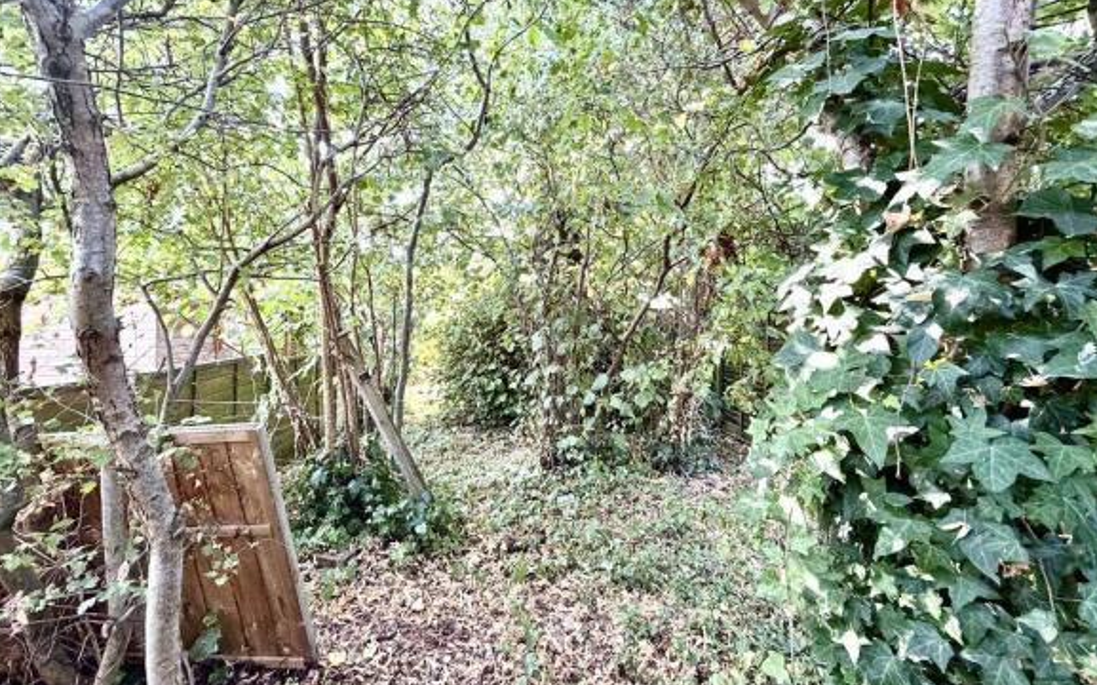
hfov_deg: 101.5
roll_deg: -0.8
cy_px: 315
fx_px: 448
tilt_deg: -0.3
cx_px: 548
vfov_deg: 74.6
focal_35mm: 15
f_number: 2.2
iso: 320
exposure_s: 1/121
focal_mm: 2.22
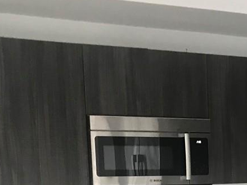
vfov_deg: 13.5
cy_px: 289
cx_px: 308
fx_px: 728
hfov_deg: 18.2
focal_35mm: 102
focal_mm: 3.99
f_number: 1.8
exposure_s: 1/15
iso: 40
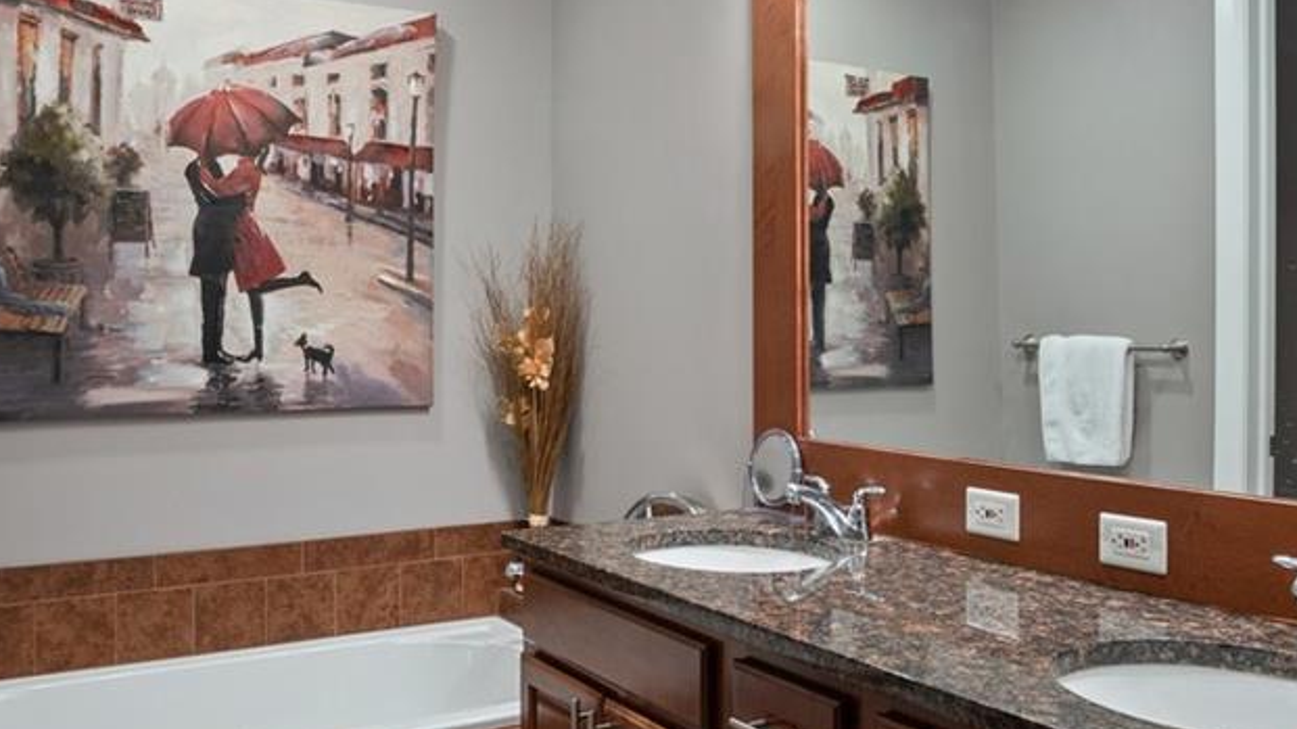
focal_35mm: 38
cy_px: 302
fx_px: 1307
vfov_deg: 31.1
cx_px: 735
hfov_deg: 52.6
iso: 400
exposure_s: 1/2.5
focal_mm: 22
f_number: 8
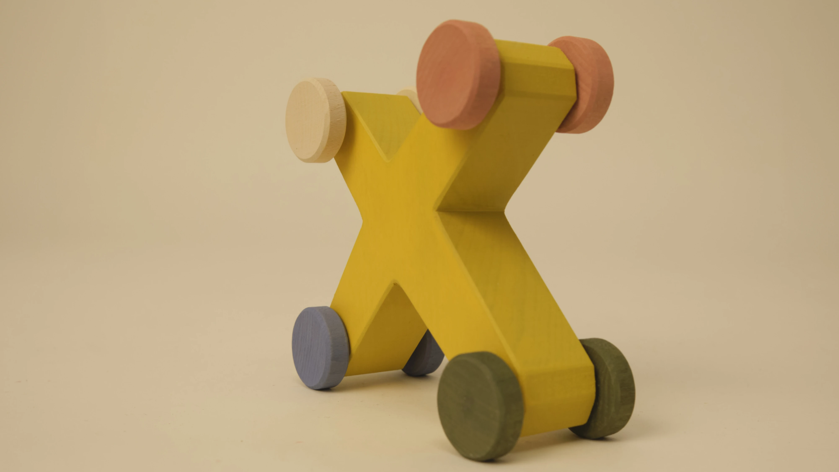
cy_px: 249
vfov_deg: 30.4
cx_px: 419
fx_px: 868
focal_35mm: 39
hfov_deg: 51.6
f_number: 5.6
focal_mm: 23
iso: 800
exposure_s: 1/250
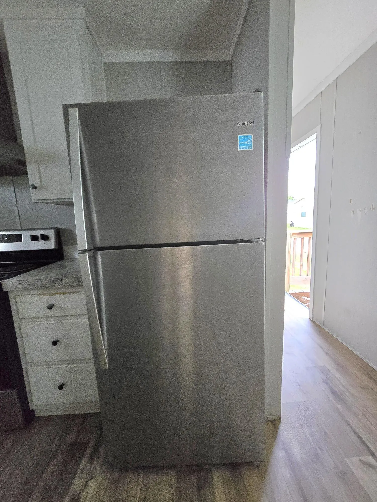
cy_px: 251
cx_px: 188
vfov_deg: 106.2
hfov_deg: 89.9
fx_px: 189
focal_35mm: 13
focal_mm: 2.2
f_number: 2.2
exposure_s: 1/60.2
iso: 1600
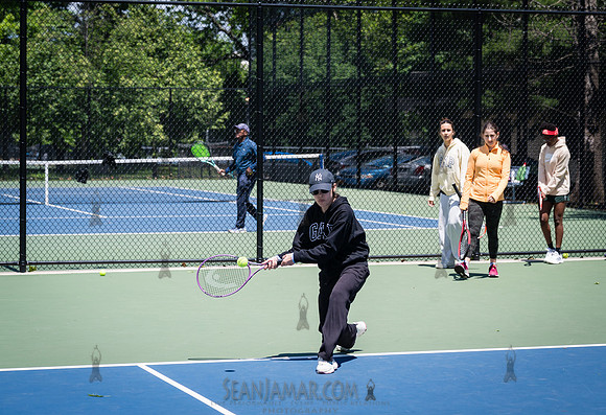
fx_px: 1764
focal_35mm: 104
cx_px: 321
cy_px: 201
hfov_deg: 19.5
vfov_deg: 13.4
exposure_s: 1/2000
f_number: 4.5
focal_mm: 92
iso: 400
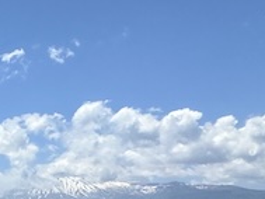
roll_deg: +1.0
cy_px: 270
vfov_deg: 15.7
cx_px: -259
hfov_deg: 16.7
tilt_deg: -0.8
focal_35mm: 89
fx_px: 682
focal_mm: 2.22
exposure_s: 1/2882
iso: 50
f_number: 2.2
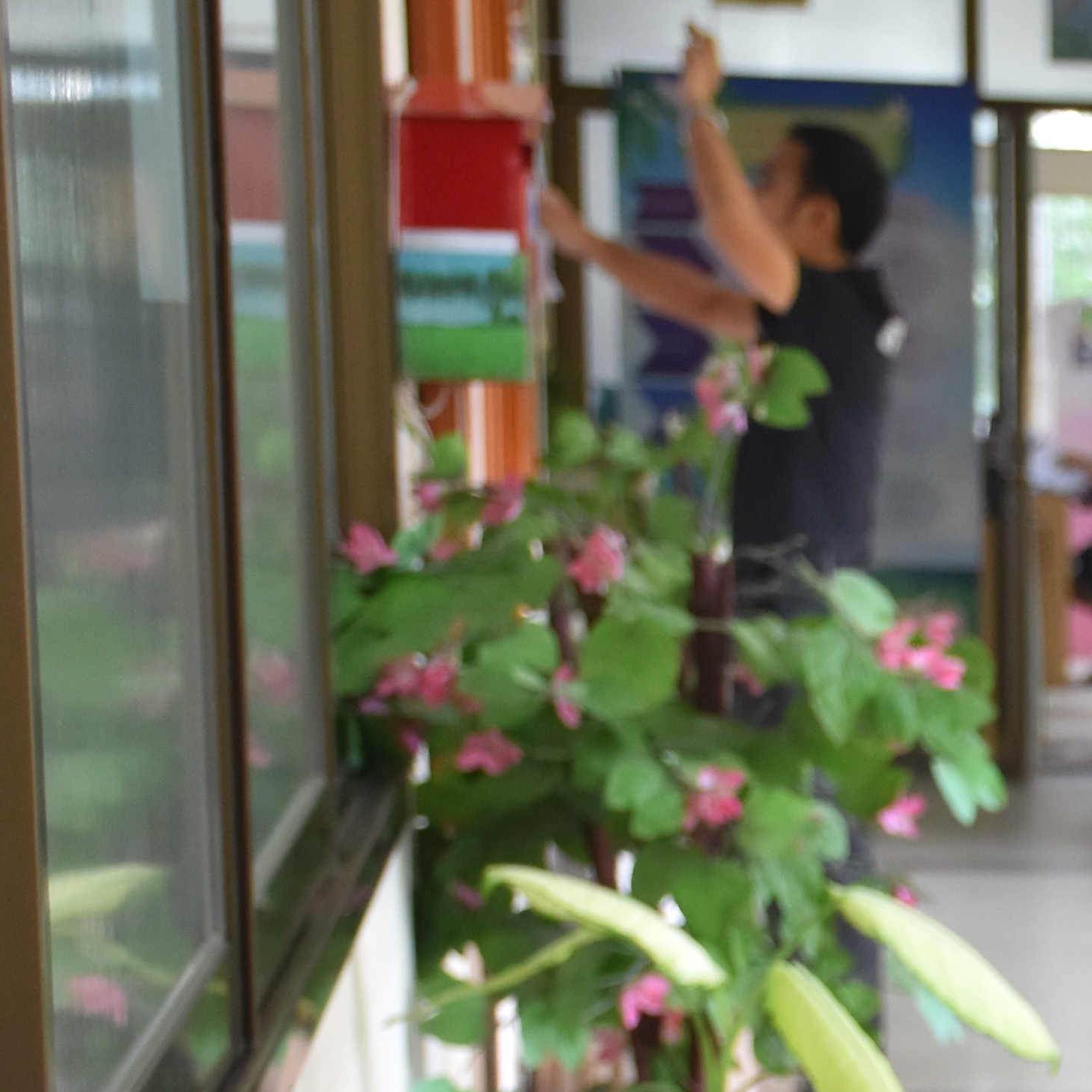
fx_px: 5639
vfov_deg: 10.8
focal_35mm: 158
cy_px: 1408
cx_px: 1821
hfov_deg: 10.5
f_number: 4
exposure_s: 1/60
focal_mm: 30
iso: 720
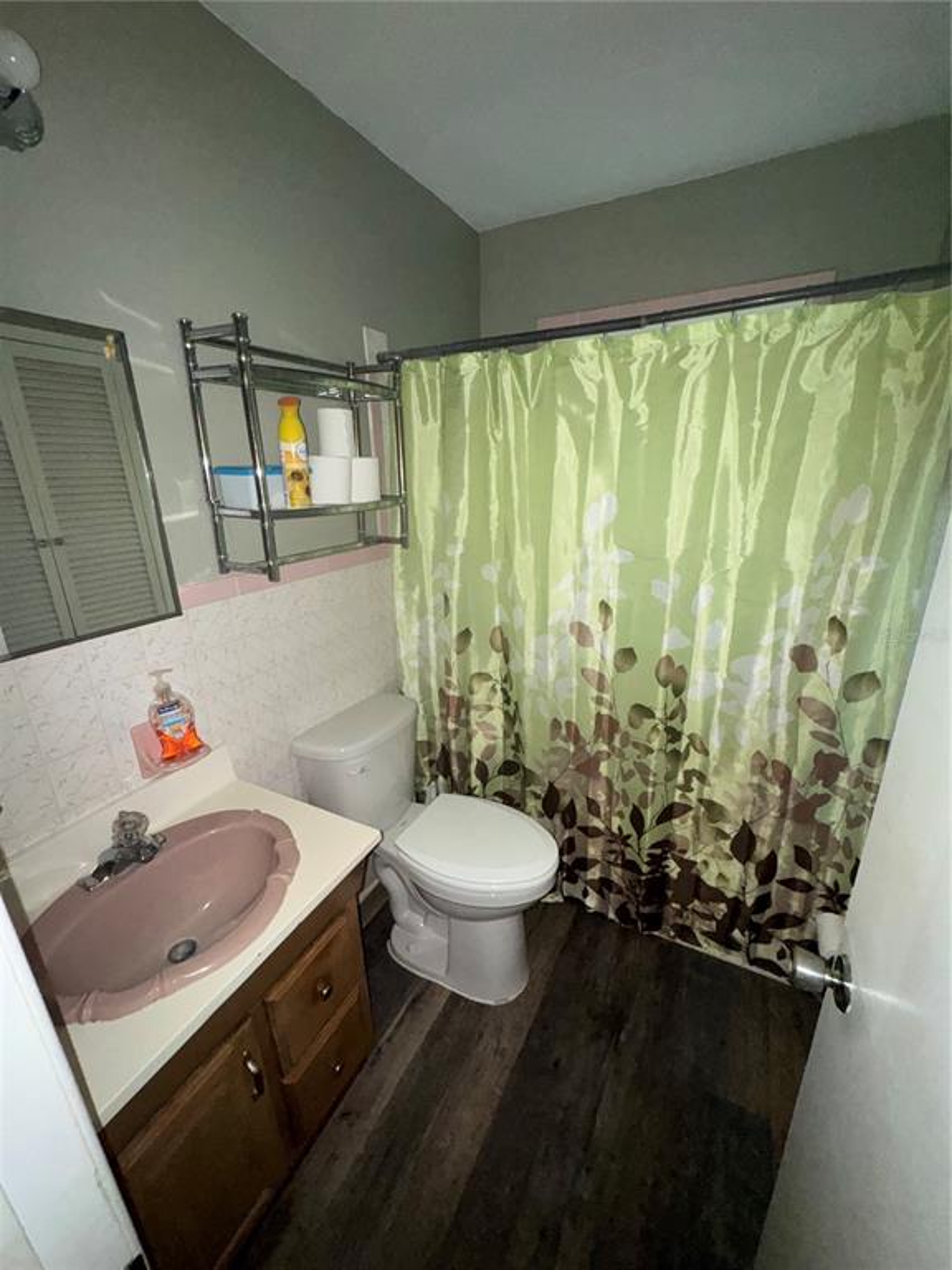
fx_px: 513
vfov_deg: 102.1
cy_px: 635
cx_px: 476
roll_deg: +1.1
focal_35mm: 14
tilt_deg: -19.1
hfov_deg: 85.7
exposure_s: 1/57
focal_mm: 2.22
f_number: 2.2
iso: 250
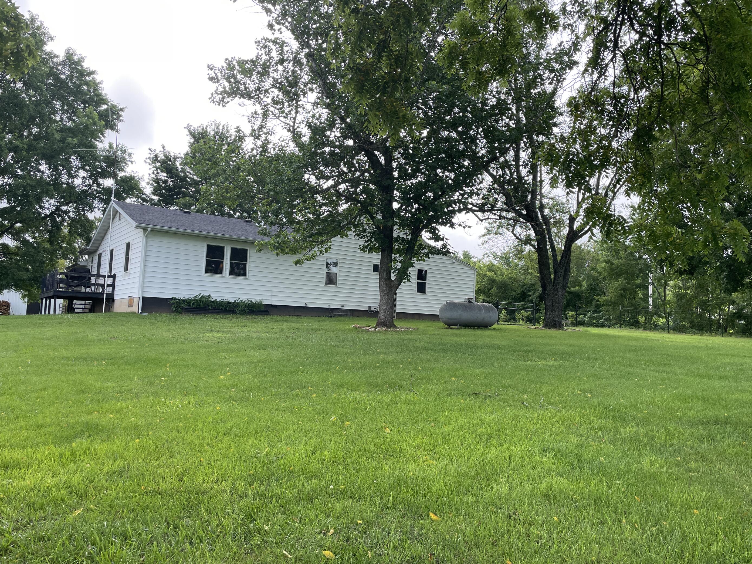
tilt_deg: +5.0
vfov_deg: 49.7
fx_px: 608
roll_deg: -2.1
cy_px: 282
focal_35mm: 28
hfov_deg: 63.4
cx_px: 384
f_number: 1.6
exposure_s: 1/988
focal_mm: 4.2
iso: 32
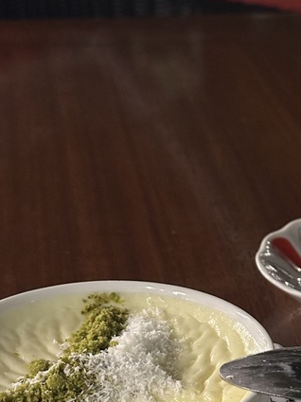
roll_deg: +0.4
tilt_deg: -29.2
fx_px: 1208
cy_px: 347
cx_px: 303
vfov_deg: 18.7
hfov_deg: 14.0
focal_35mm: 104
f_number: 1.78
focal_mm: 6.86
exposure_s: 1/20
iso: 640
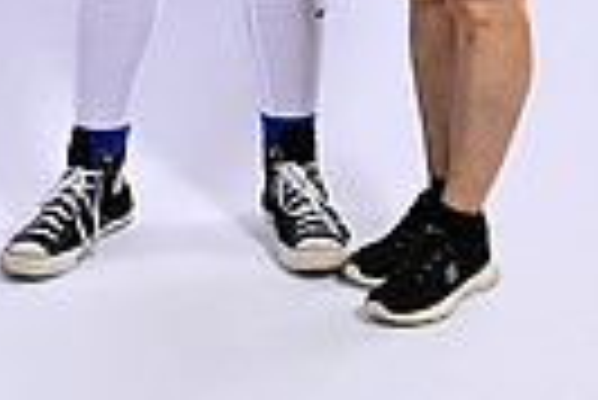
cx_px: 315
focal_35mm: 172
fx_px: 2860
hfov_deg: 11.9
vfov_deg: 7.5
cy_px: -512
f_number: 7.1
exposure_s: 1/200
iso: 160
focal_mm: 51
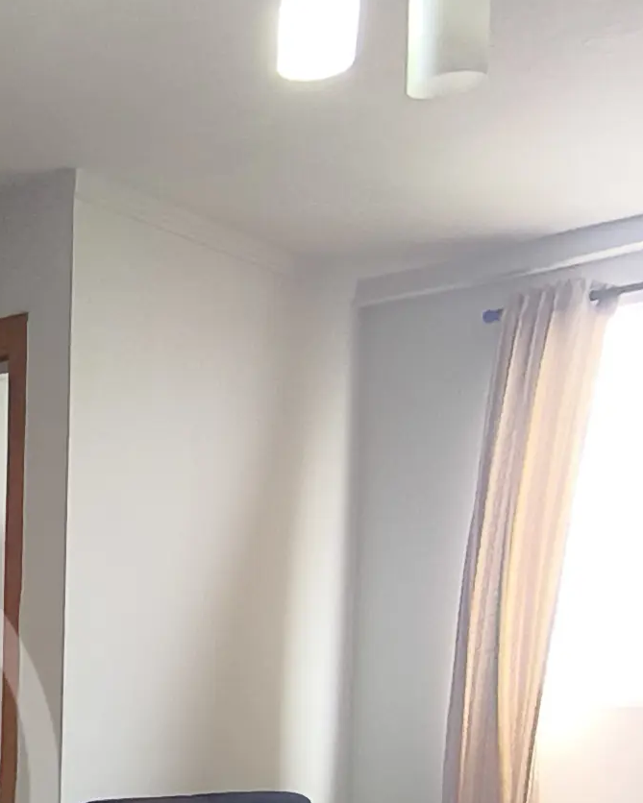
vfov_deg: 29.1
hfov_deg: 21.9
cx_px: -248
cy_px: 790
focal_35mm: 61
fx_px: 1451
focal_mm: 1.65
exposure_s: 1/60
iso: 125
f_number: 2.2
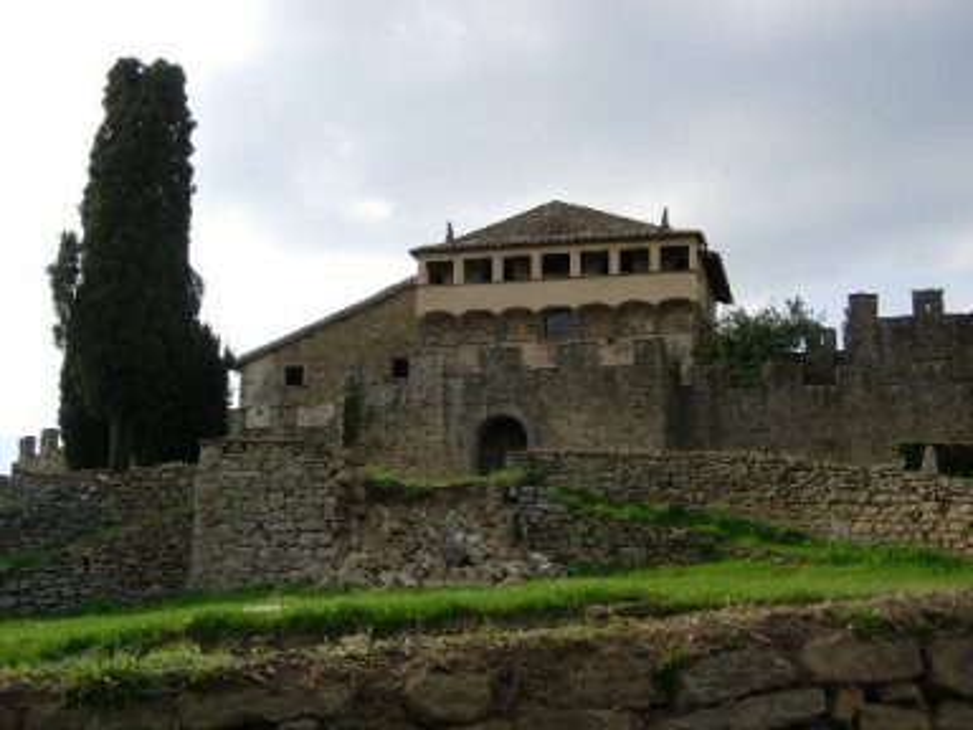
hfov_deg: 31.7
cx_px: 486
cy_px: 365
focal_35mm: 61
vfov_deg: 24.0
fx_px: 1715
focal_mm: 12.7
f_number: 3.5
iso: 64
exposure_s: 1/767
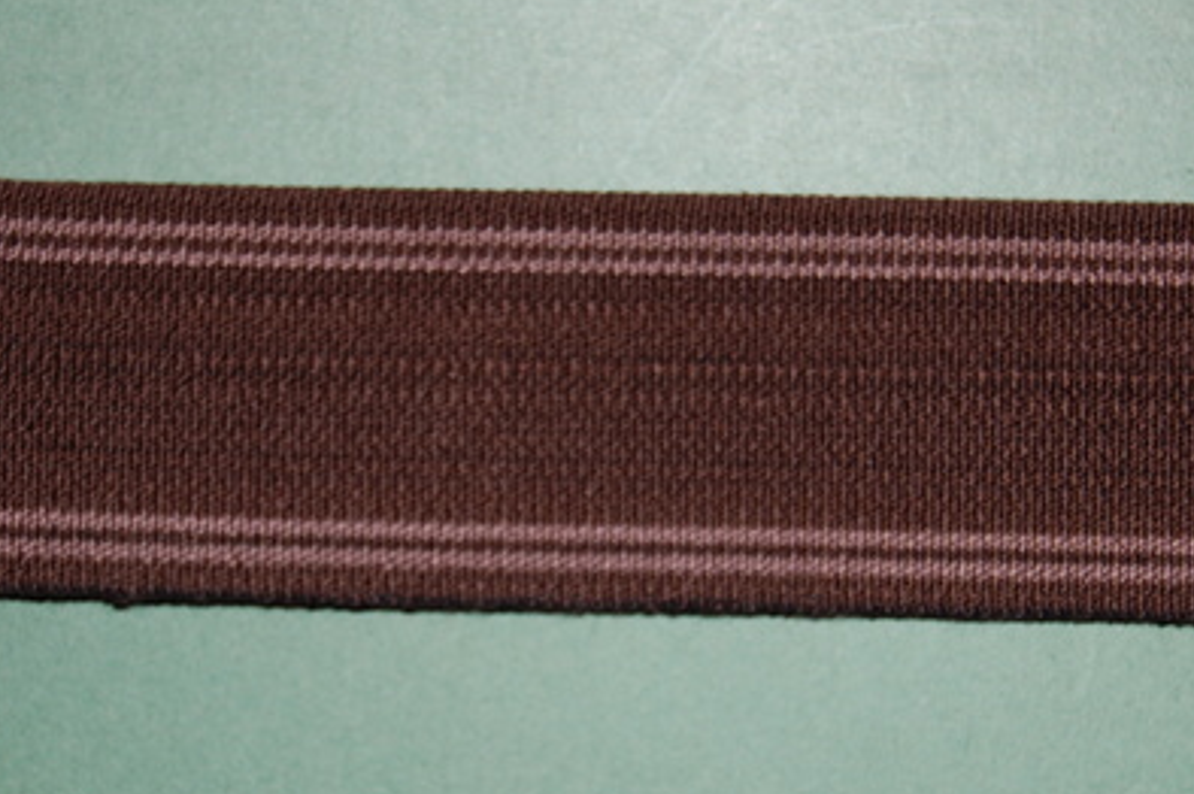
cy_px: 394
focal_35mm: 105
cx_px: 718
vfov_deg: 13.1
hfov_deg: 19.5
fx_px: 3467
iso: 400
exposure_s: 1/60
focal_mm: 55
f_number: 5.6
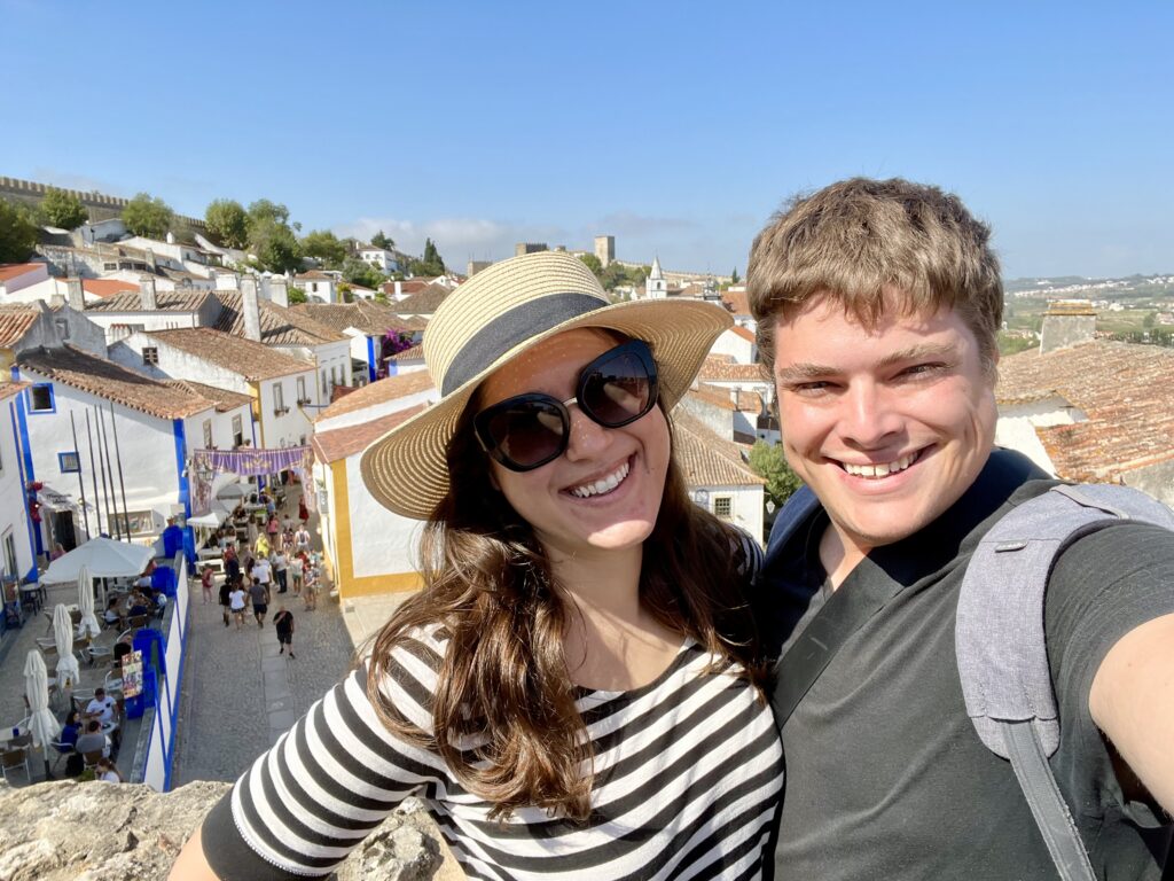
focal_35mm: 23
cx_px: 587
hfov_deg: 73.9
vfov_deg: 58.9
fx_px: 780
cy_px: 440
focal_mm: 2.71
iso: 32
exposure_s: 1/931
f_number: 2.2
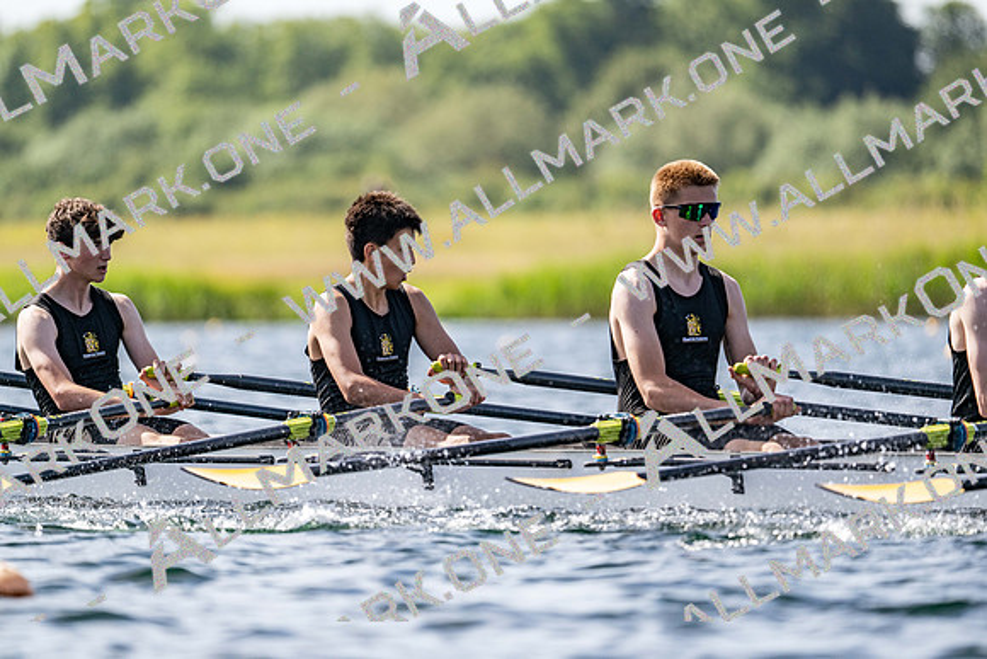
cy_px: 330
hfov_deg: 5.2
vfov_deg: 3.4
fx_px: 10969
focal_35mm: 400
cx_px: 494
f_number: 4.5
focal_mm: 400
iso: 320
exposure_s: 1/2500
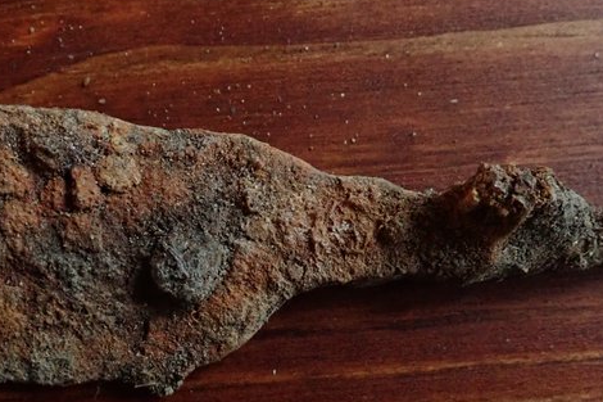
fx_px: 1139
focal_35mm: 68
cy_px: 330
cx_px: 148
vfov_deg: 19.8
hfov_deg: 29.2
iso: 800
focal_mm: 5.5
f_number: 2.3
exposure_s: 1/100
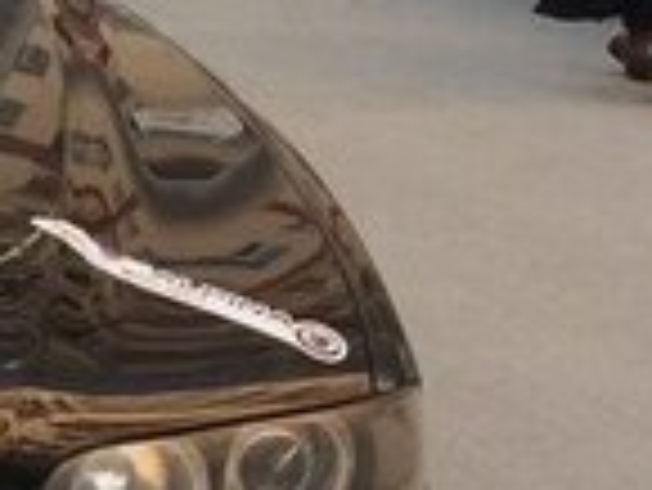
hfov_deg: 13.4
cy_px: 321
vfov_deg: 11.2
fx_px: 2488
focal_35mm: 132
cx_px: -540
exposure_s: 1/160
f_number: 2.2
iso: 32
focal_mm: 4.15
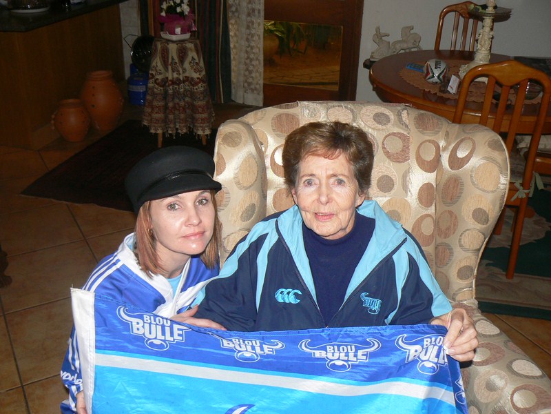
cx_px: 276
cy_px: 207
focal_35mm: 36
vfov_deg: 39.7
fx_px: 573
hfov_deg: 51.4
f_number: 2.8
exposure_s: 1/100
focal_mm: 6
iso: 100
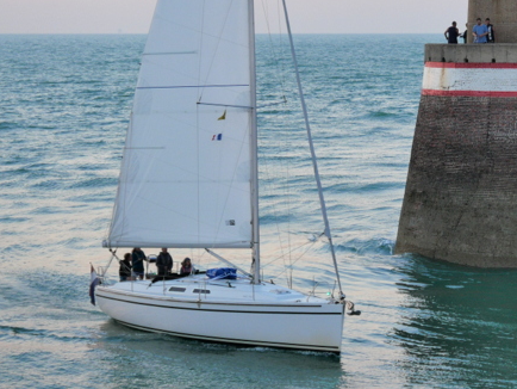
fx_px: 1928
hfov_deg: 15.1
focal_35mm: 129
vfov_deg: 11.4
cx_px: 461
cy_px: 38
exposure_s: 1/80
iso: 250
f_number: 4
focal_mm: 35
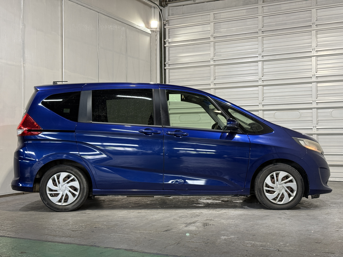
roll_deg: +0.3
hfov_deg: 39.7
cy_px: 128
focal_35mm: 48
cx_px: 172
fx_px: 476
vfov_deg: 30.3
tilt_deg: +1.6
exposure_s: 1/60
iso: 125
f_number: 1.78
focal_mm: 6.76
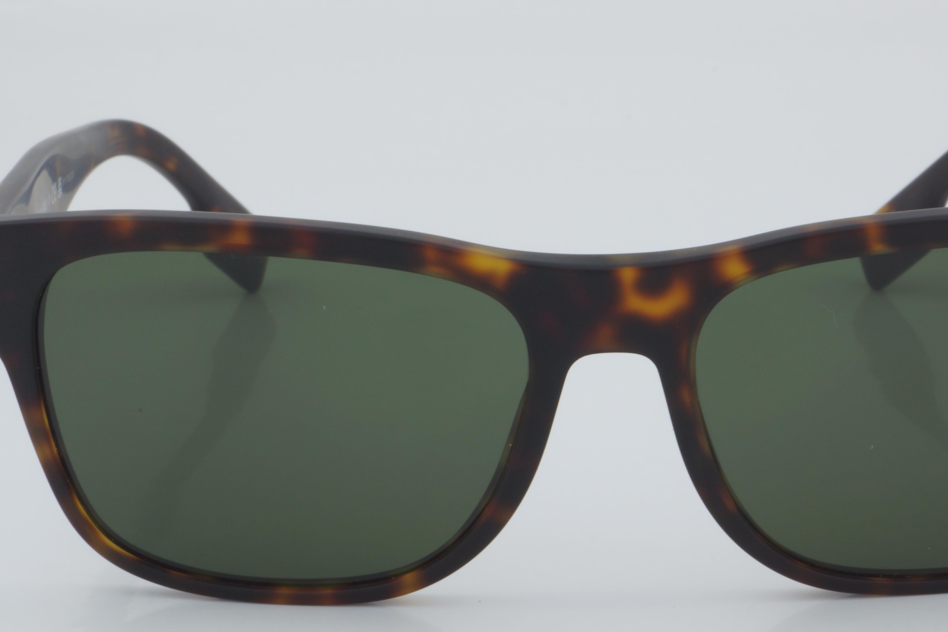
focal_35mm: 114
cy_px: 327
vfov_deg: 12.1
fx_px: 2994
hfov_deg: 18.0
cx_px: 603
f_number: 32
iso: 100
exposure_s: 1/4
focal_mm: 55
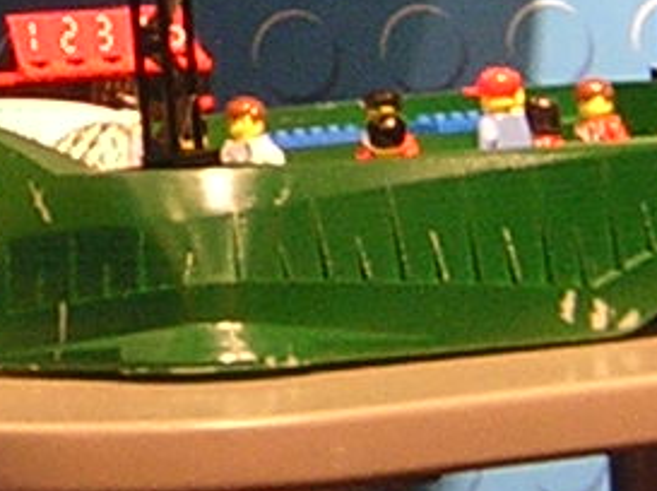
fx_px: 6899
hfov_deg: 5.4
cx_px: 41
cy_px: -168
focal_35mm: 364
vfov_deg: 4.1
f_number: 3.4
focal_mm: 8.1
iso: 242
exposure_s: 1/3.3
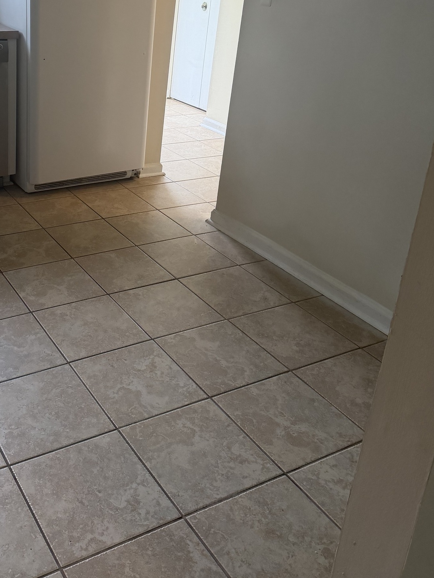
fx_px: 635
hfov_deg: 36.5
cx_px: 93
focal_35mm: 38
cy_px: 168
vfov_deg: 47.7
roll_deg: -3.0
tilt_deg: -20.3
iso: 200
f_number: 1.78
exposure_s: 1/232
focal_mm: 6.76
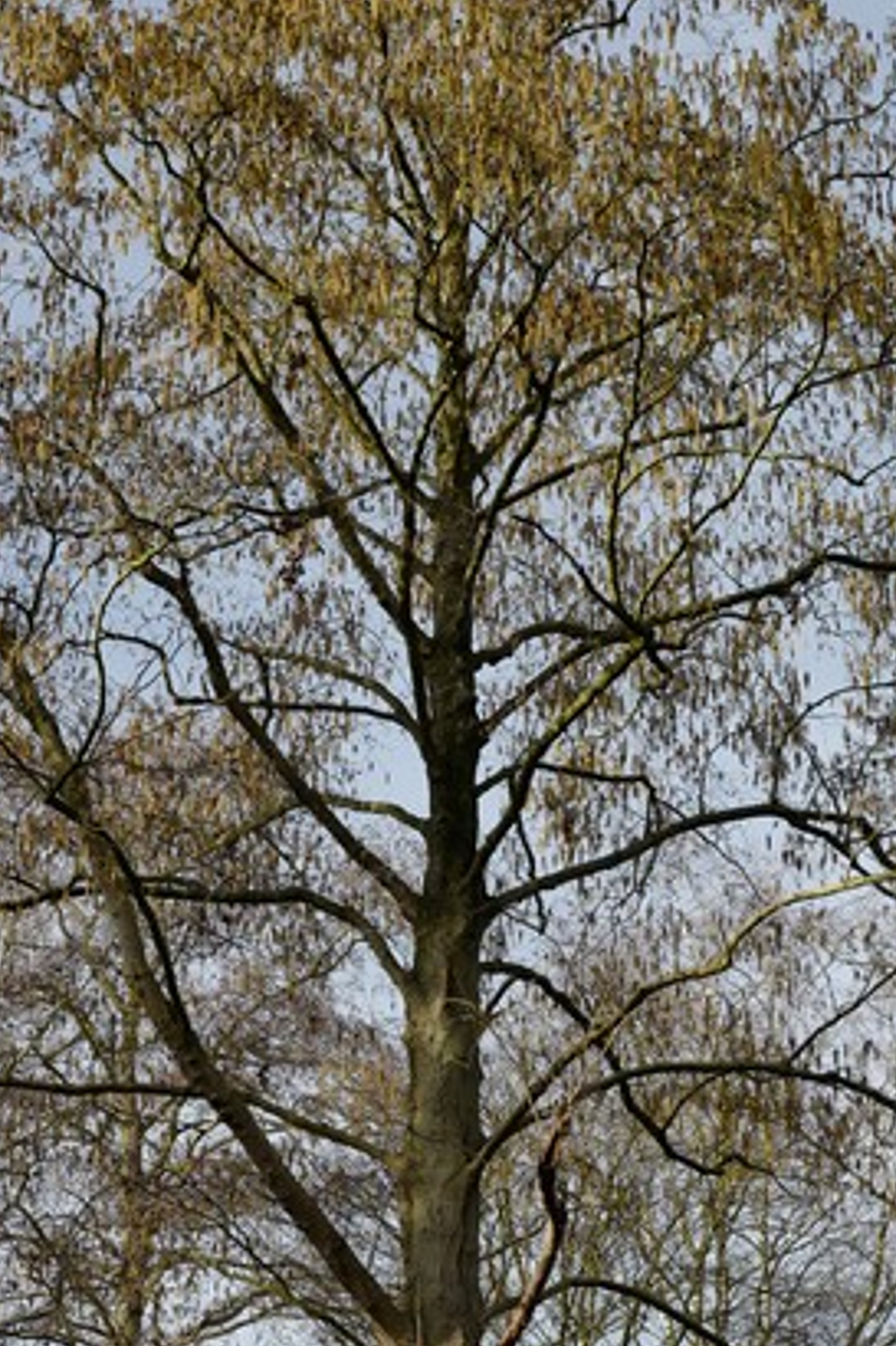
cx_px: 284
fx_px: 2615
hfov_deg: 19.4
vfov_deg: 27.9
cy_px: 1179
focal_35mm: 70
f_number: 5
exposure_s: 1/1000
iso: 400
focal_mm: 28
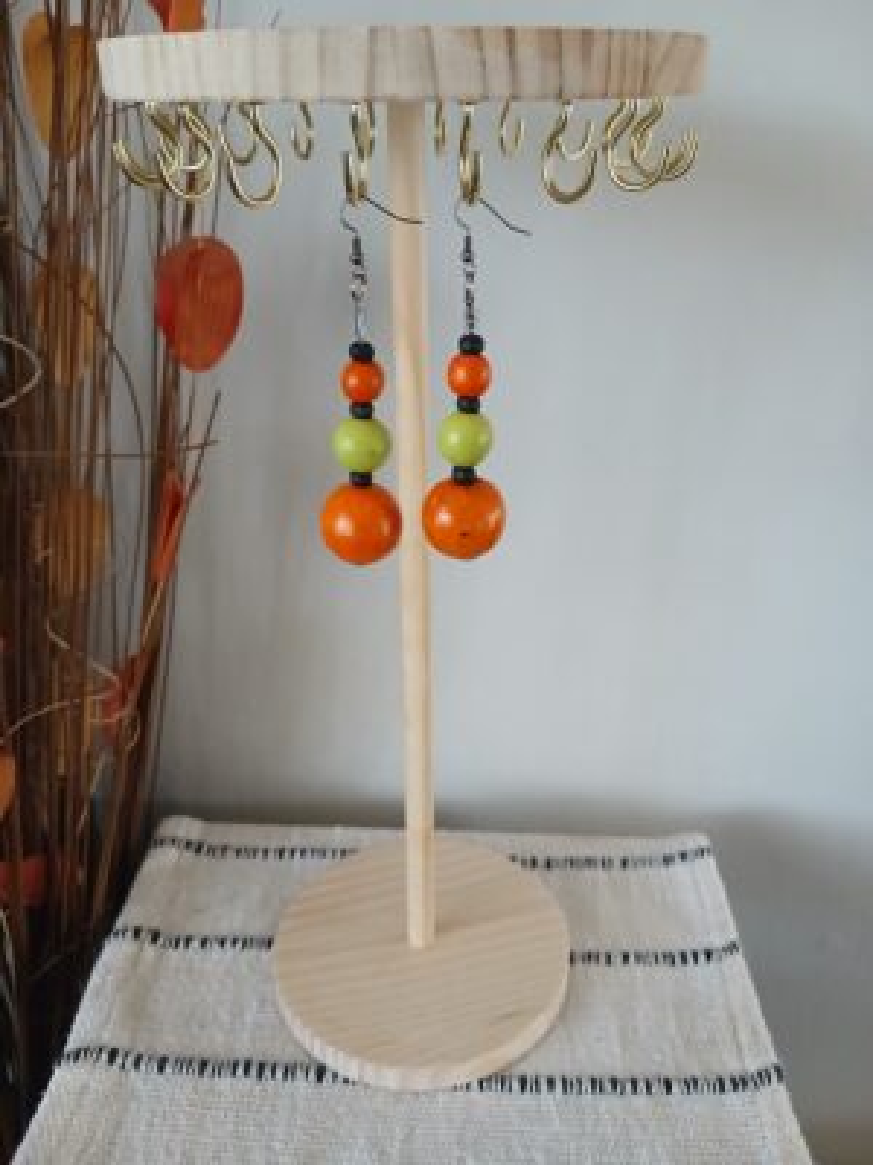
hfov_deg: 51.4
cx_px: 436
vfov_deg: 65.3
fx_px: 908
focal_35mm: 27
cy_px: 582
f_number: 1.8
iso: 500
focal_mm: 3.98
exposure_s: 1/20
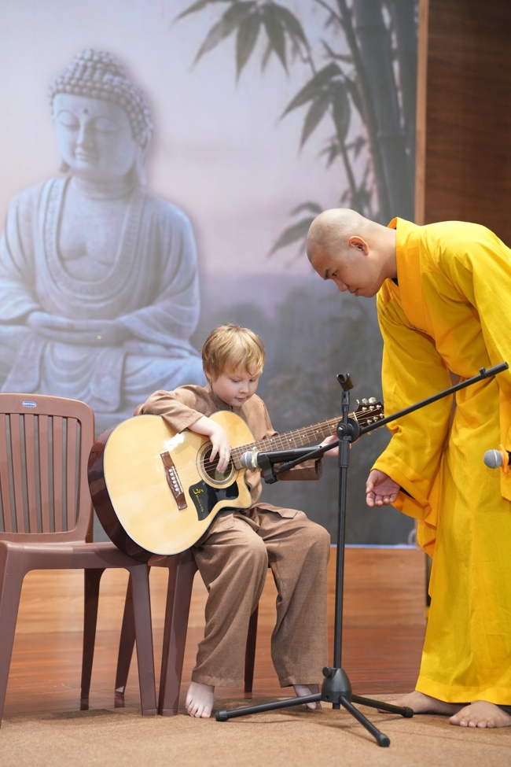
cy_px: 384
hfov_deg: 22.3
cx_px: 256
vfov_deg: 32.9
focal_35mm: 61
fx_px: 1299
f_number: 2.8
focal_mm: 61
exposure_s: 1/160
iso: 3200
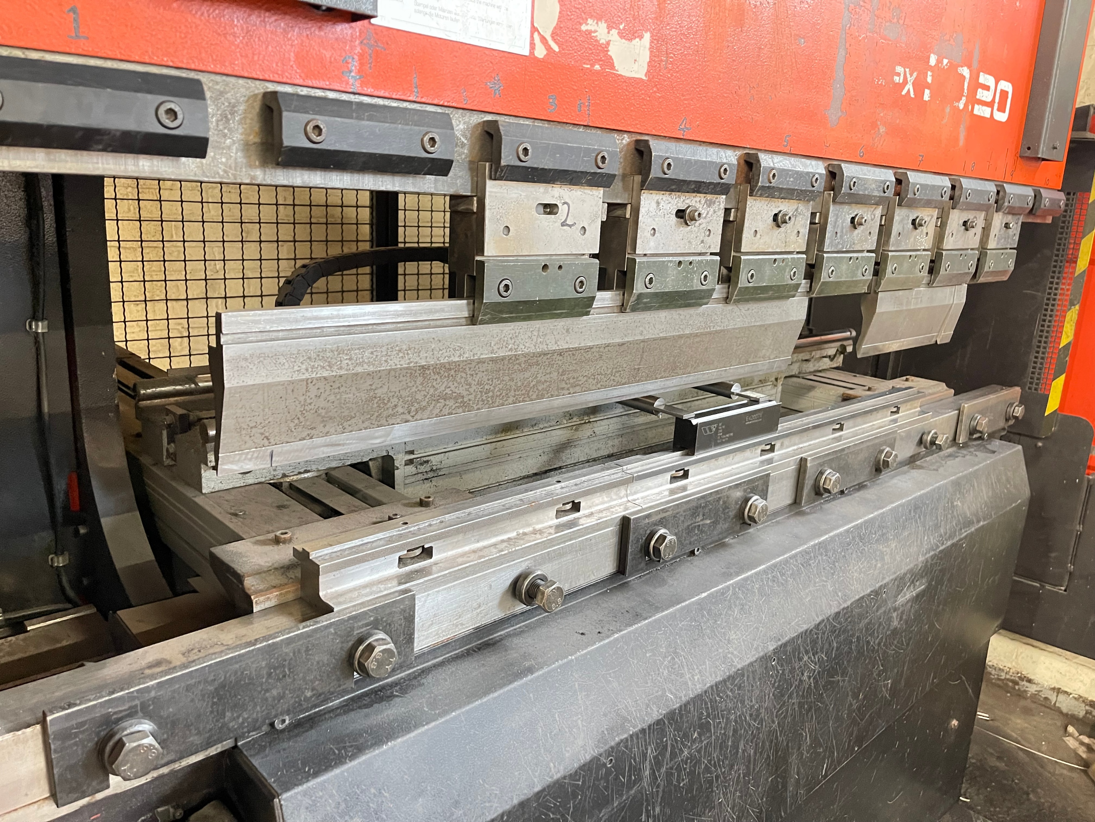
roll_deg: -4.0
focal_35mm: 26
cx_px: 548
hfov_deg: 67.3
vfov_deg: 53.1
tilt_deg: -15.3
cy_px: 411
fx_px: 822
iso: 800
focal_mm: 5.1
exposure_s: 1/25
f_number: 1.6
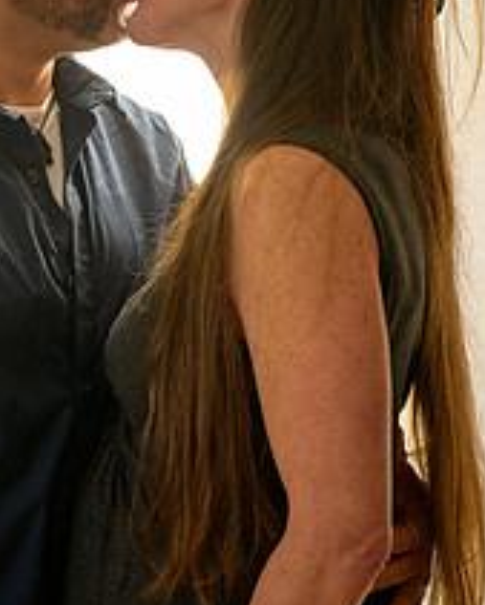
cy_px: 163
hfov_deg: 11.0
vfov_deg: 13.7
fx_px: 2510
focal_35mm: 140
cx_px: 102
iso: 200
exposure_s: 1/125
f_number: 4.5
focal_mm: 70
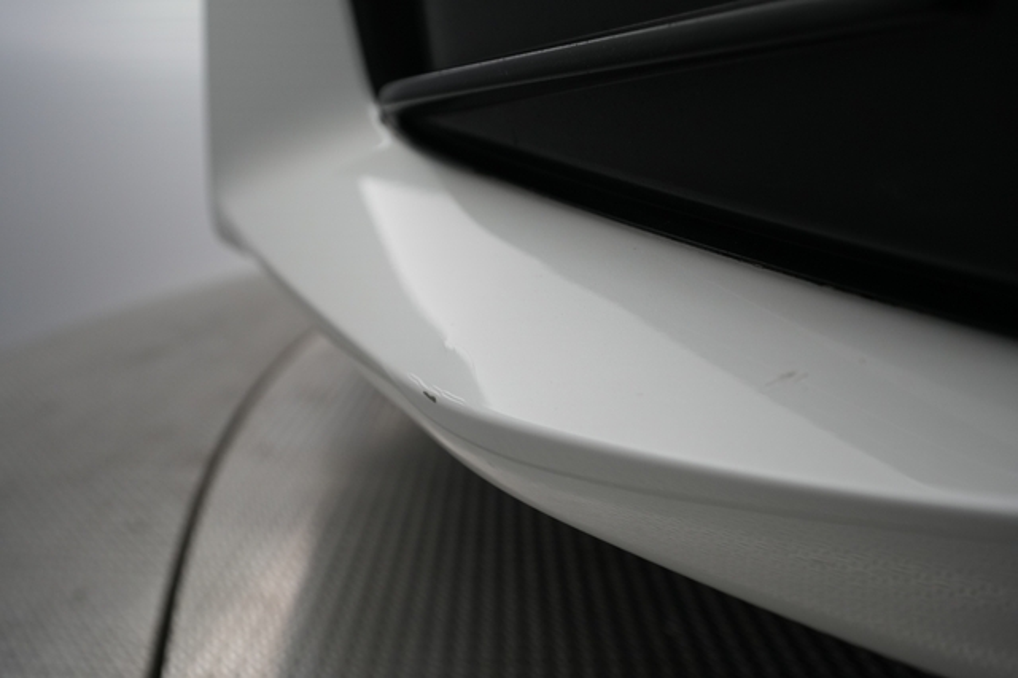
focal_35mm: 28
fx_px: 791
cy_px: 339
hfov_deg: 65.5
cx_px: 509
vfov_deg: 46.4
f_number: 4.5
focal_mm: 28
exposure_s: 1/100
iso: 1600
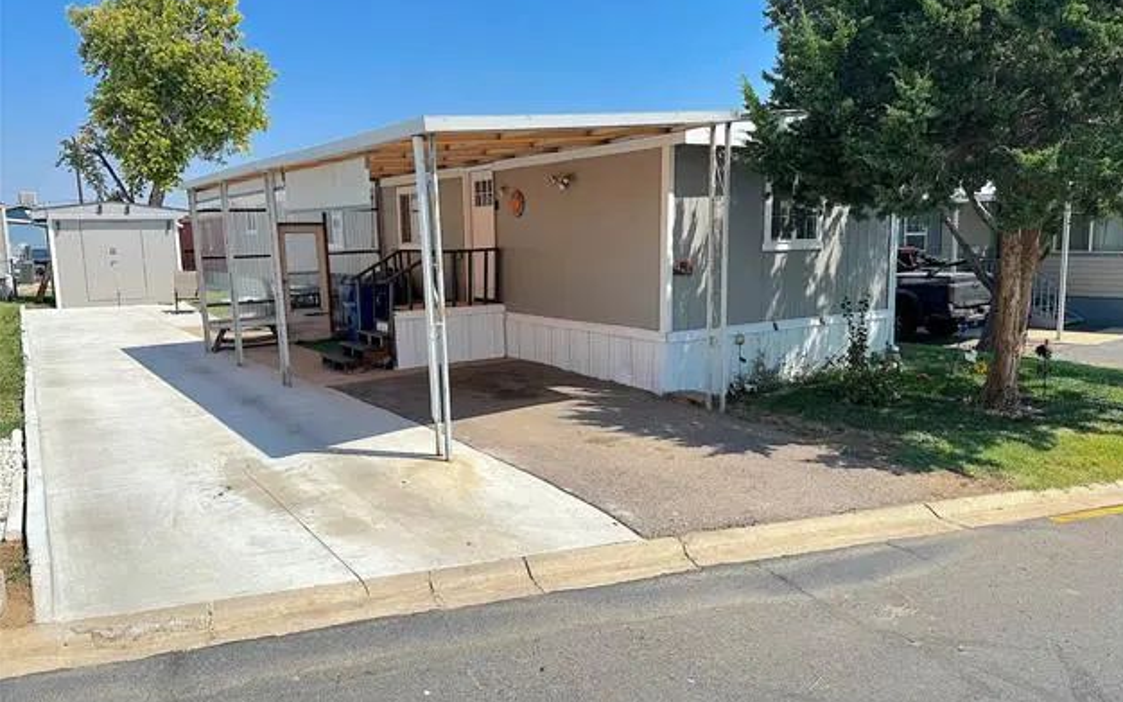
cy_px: 345
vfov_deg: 47.6
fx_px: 796
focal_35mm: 26
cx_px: 572
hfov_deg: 70.4
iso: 80
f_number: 1.78
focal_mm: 6.86
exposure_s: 1/5000
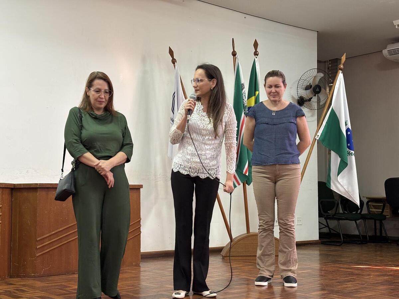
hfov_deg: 36.8
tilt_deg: +3.4
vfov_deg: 28.0
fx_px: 599
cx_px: 200
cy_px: 150
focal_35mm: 52
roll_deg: +0.6
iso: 125
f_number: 1.6
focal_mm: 5.96
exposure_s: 1/40
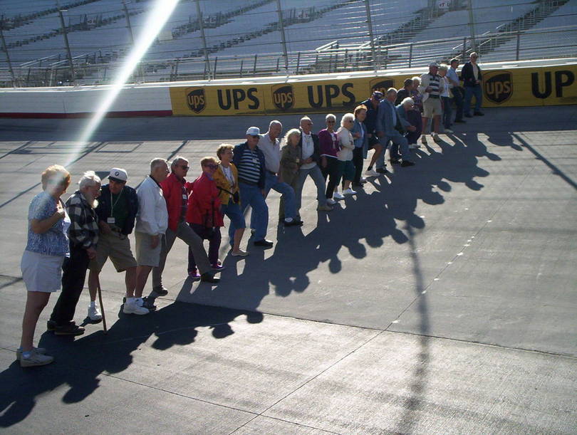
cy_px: 218
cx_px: 288
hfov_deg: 48.9
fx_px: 635
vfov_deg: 37.8
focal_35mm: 38
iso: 100
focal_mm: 4.99
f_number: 4.5
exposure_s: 1/698
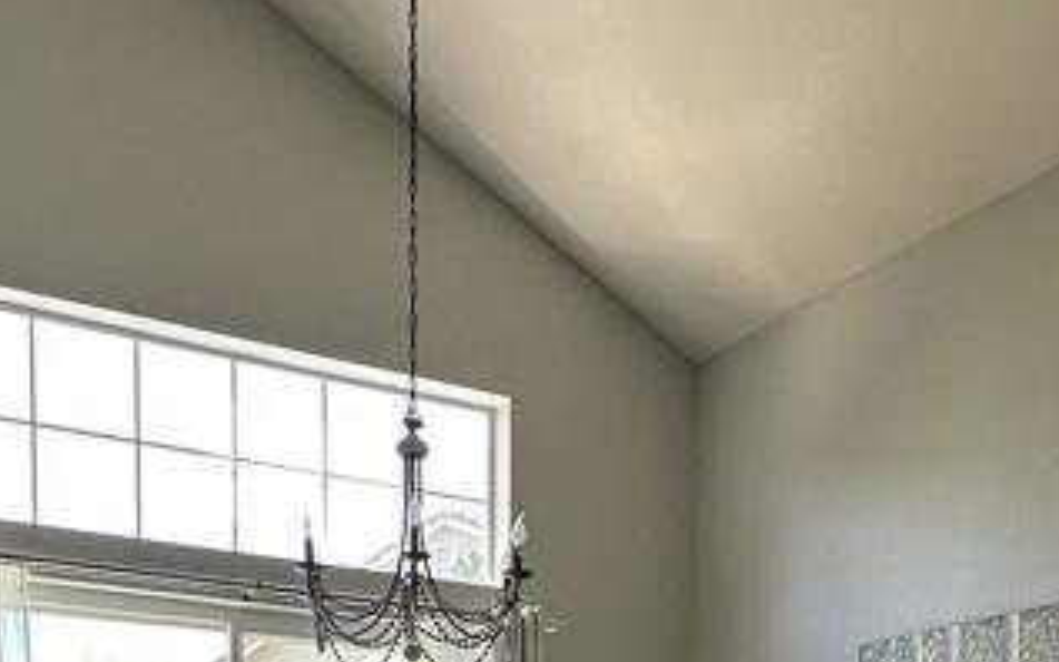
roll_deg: -0.1
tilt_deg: -3.9
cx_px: 578
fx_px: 1385
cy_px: 983
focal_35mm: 48
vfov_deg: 22.3
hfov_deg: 41.8
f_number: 2.2
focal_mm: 2.22
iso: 64
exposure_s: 1/120
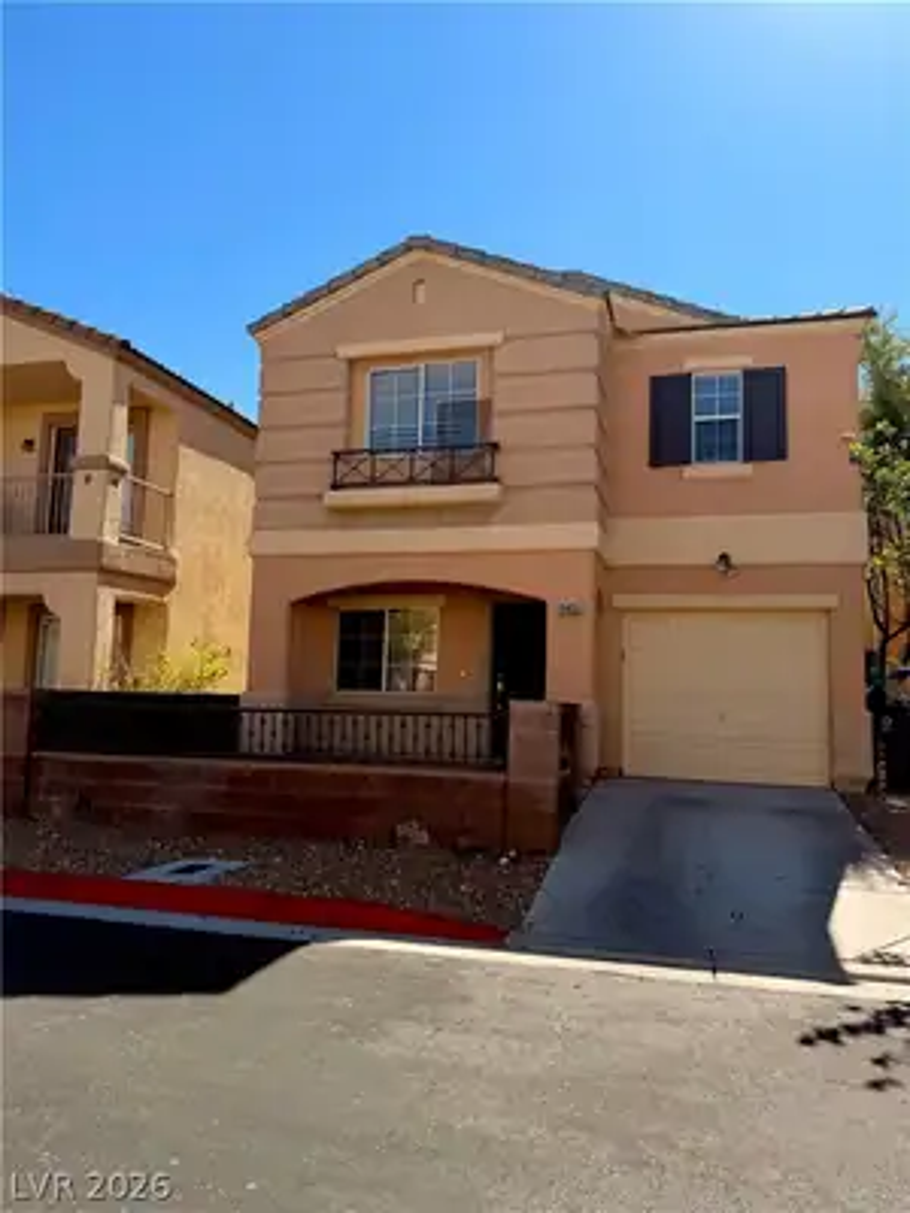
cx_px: 455
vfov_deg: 71.6
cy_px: 606
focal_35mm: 24
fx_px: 841
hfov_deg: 56.8
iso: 80
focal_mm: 6.76
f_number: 1.78
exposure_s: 1/3584
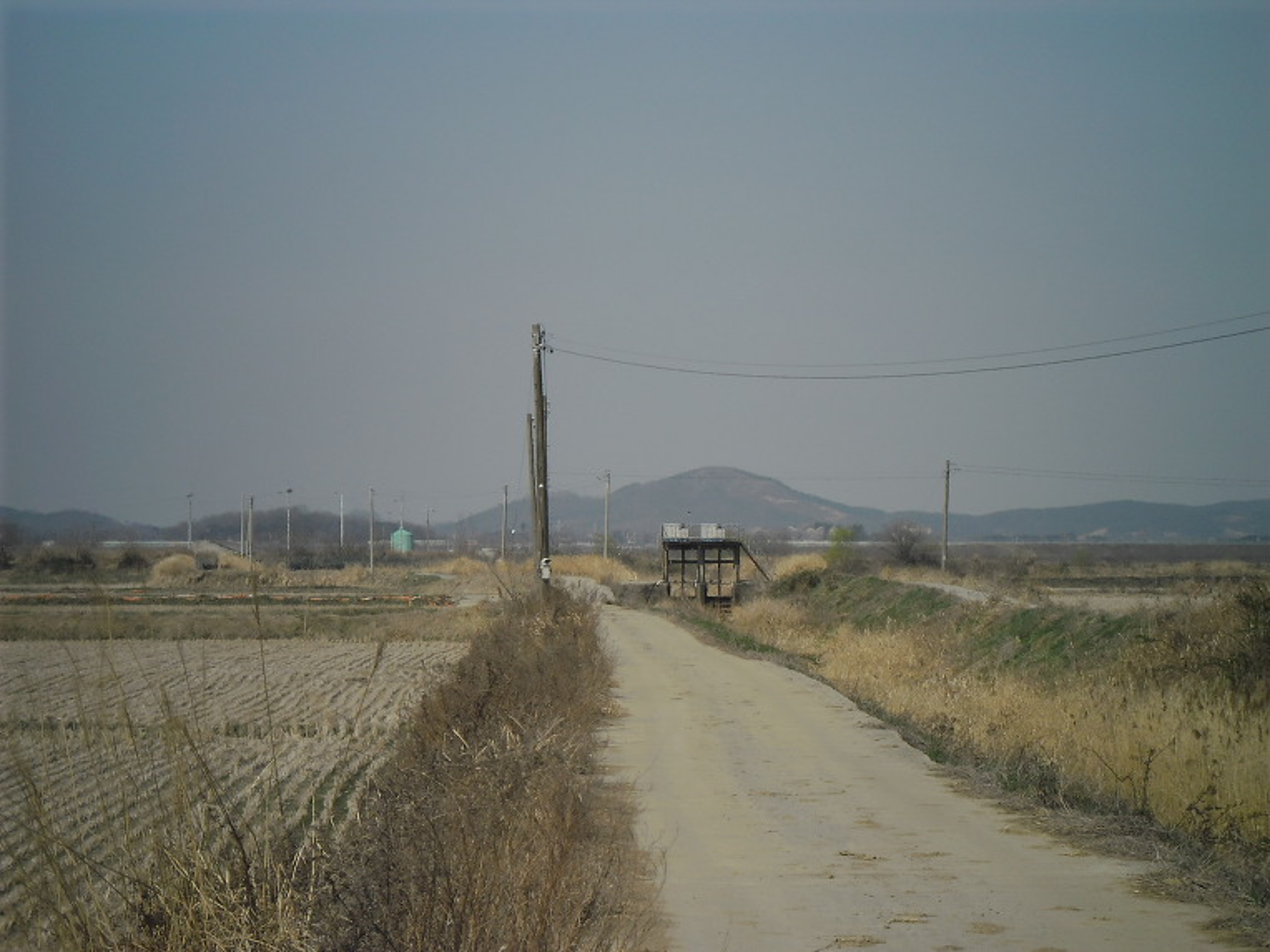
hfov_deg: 14.6
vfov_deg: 11.0
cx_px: 635
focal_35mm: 135
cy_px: 476
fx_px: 4953
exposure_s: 1/558
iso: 80
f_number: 5.9
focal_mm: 24.5
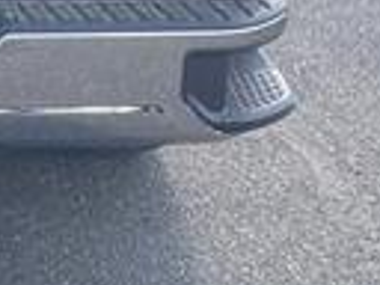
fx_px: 1120
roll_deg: +0.2
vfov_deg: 13.6
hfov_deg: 17.2
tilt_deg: -11.2
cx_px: -205
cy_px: -154
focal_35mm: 102
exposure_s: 1/698
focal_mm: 4.2
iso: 32
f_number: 1.6
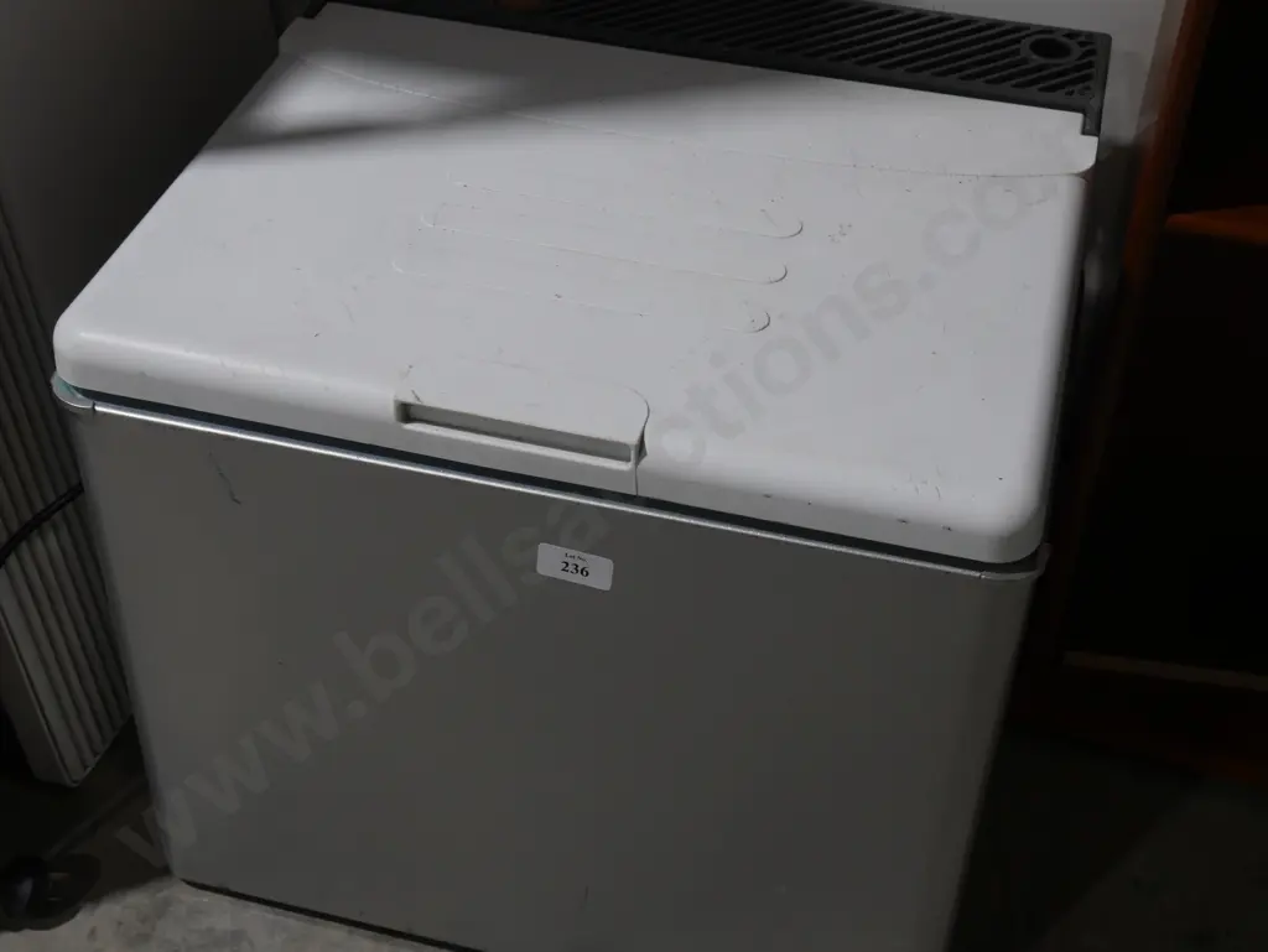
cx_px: 634
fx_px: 1832
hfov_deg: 38.2
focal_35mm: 50
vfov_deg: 29.1
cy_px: 476
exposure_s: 1/60
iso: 500
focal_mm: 25
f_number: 7.1
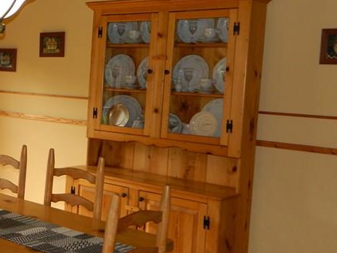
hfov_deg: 30.6
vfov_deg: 25.7
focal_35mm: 57
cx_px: -23
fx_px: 555
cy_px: 119
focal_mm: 4.5
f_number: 3.1
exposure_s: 1/50
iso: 80
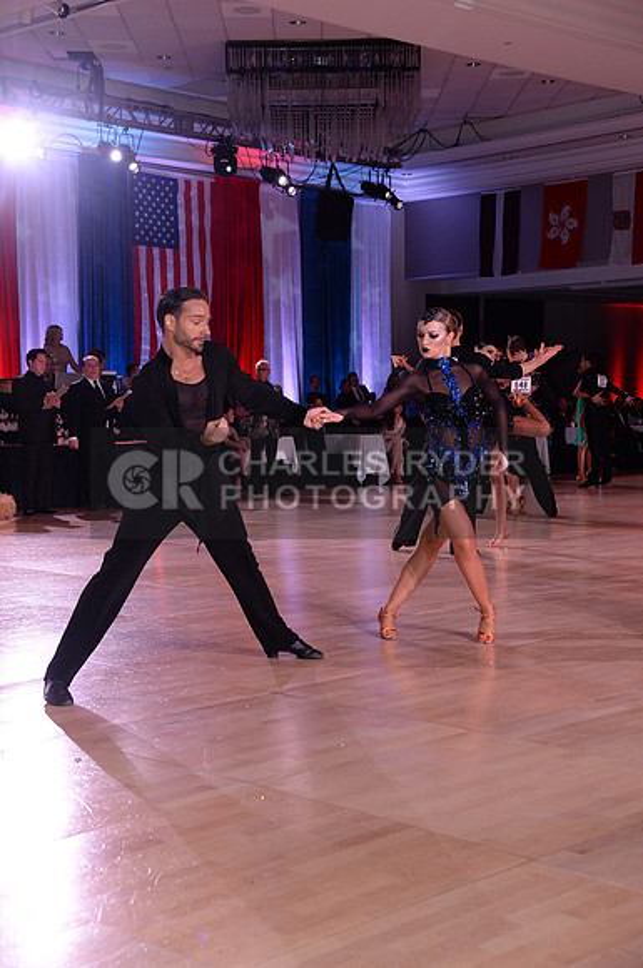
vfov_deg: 36.3
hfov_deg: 24.5
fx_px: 1478
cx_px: 322
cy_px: 484
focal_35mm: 55
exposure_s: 1/250
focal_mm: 55
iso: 2000
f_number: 5.6
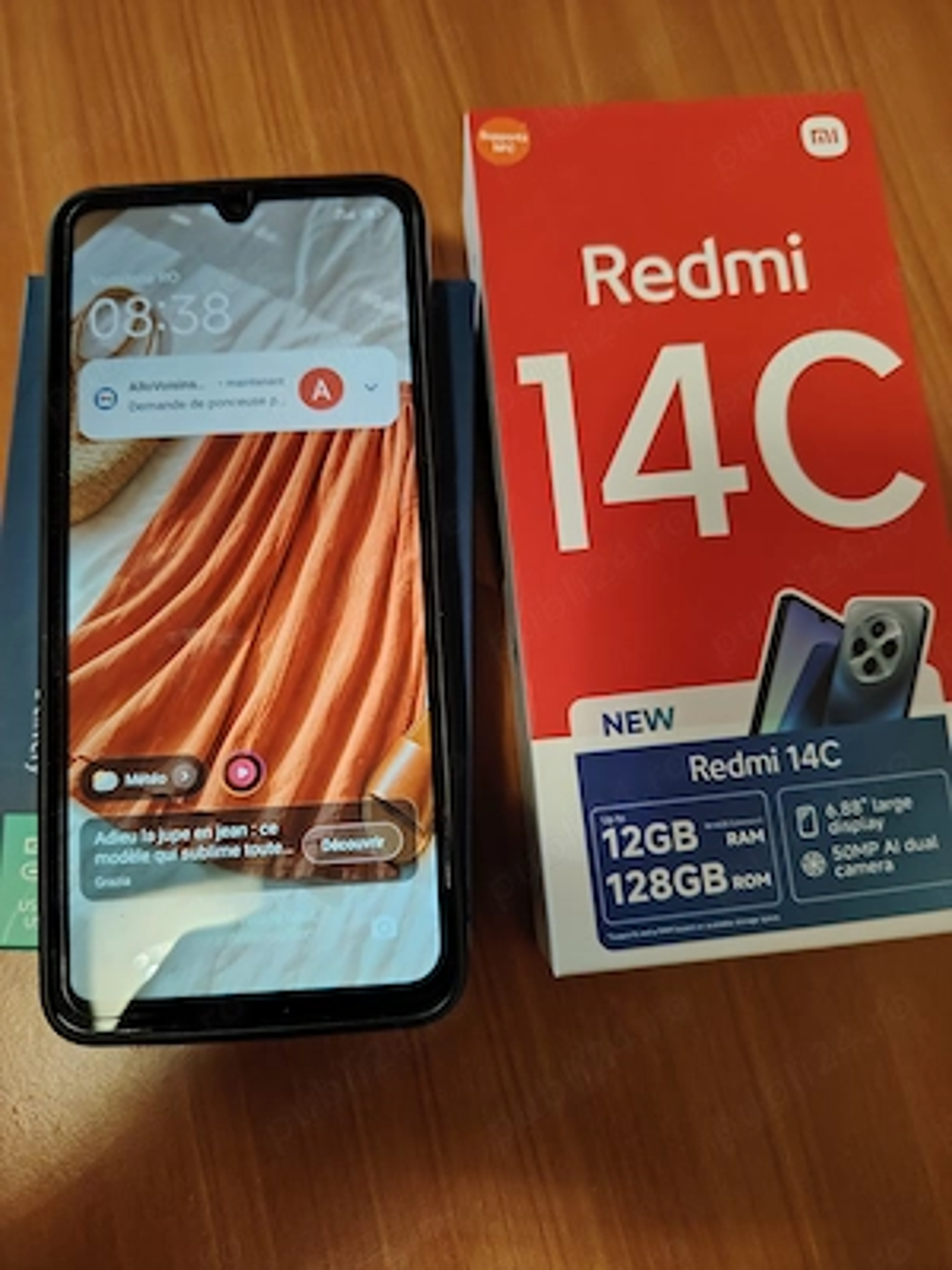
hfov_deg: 56.8
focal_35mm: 24
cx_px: 476
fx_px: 880
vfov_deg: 71.6
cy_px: 635
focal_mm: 5.25
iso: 688
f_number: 1.75
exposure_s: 1/25
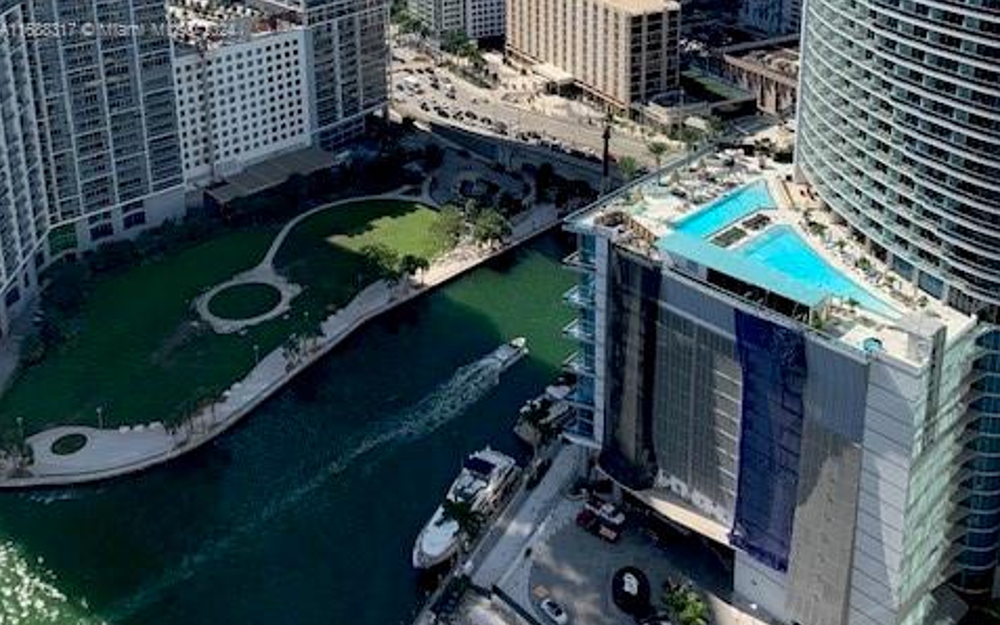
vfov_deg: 32.3
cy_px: 31
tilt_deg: -14.6
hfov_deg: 52.8
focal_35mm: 37
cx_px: 499
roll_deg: +2.6
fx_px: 1008
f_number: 1.8
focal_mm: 4.25
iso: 25
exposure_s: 1/2075
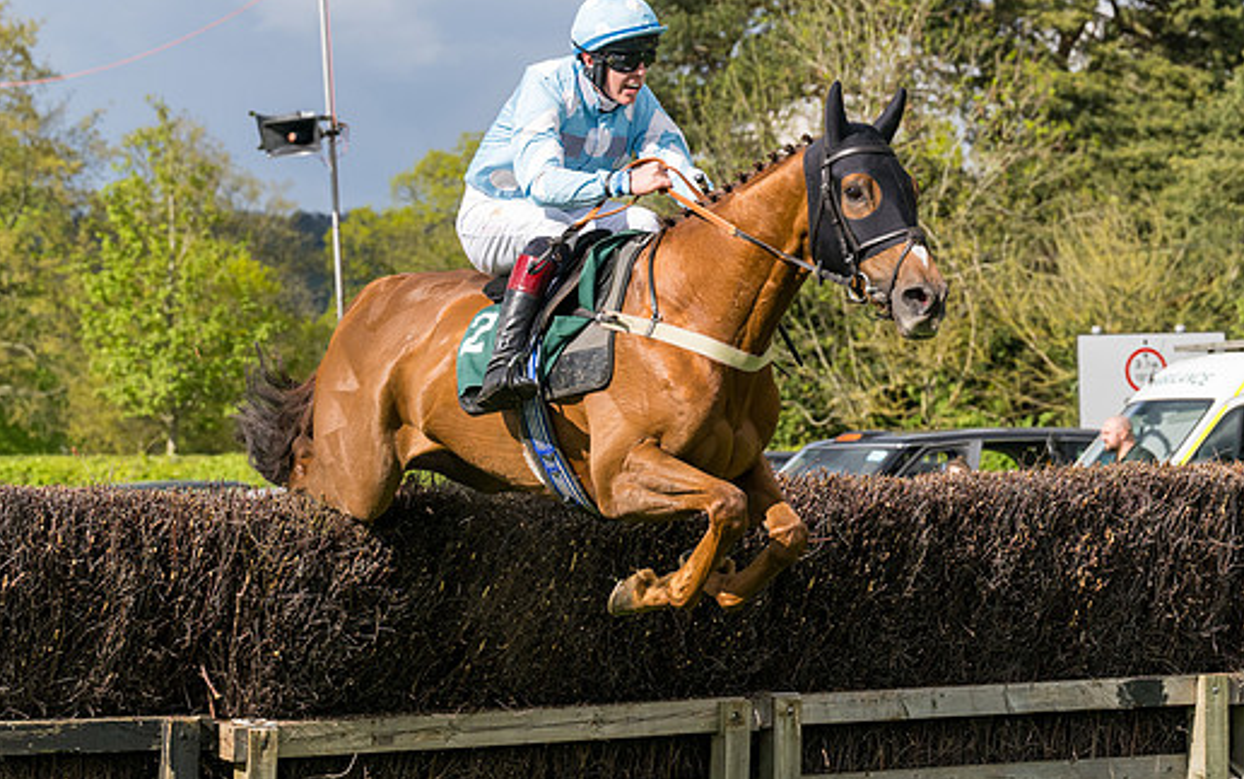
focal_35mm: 171
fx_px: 5800
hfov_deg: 12.2
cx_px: 604
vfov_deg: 7.7
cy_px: 507
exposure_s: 1/3200
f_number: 5
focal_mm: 95
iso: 400
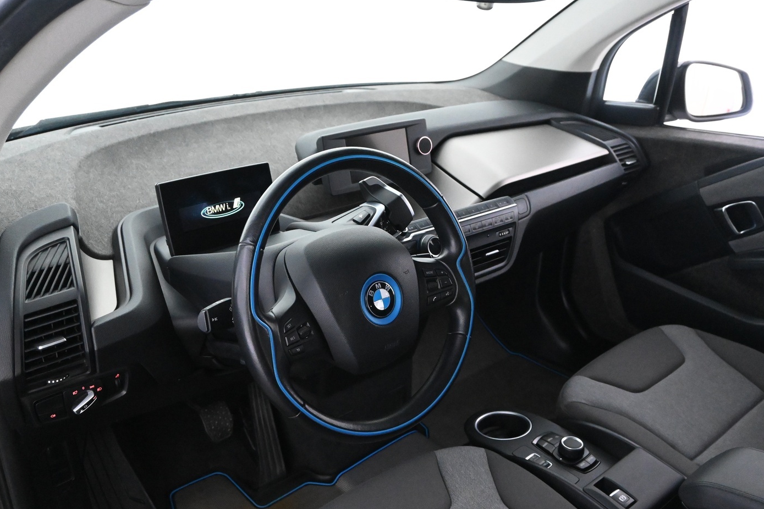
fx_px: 743
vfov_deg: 37.8
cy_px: 286
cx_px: 389
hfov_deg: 54.4
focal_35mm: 35
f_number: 4.5
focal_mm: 20
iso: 6400
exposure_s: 1/40
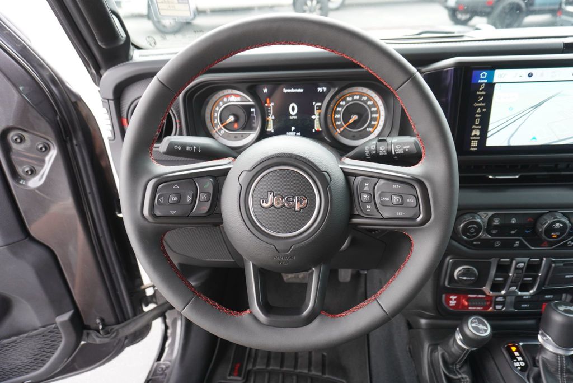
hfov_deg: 73.7
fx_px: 382
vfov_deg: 53.2
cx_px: 286
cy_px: 192
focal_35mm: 24
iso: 320
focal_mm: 16
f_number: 4
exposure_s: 1/60
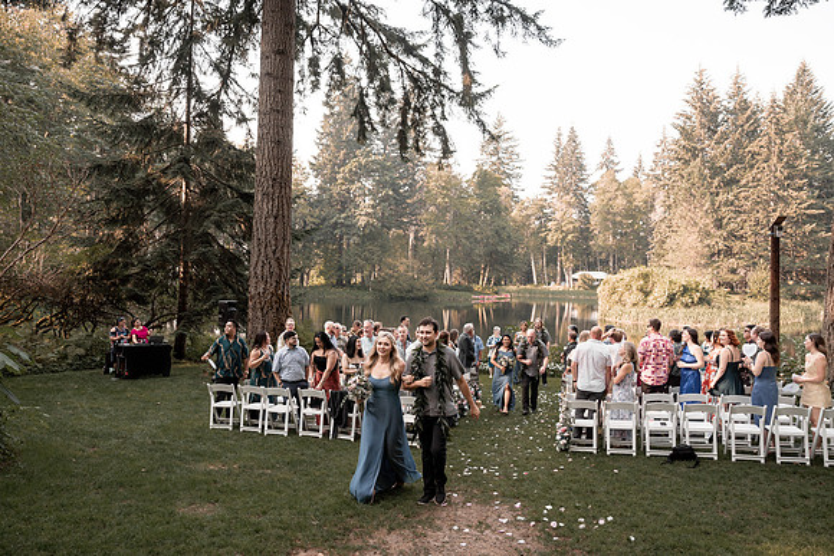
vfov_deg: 52.2
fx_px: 568
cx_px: 412
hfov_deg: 72.5
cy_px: 278
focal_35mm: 25
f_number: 2.8
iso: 200
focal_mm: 24
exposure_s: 1/640
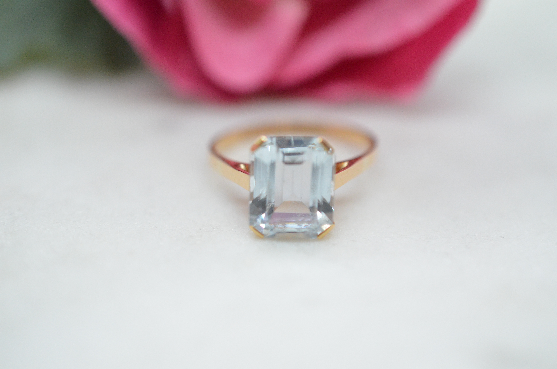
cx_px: 278
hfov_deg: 33.5
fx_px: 926
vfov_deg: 22.5
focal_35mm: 60
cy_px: 184
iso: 3200
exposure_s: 1/2000
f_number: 4
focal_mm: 40
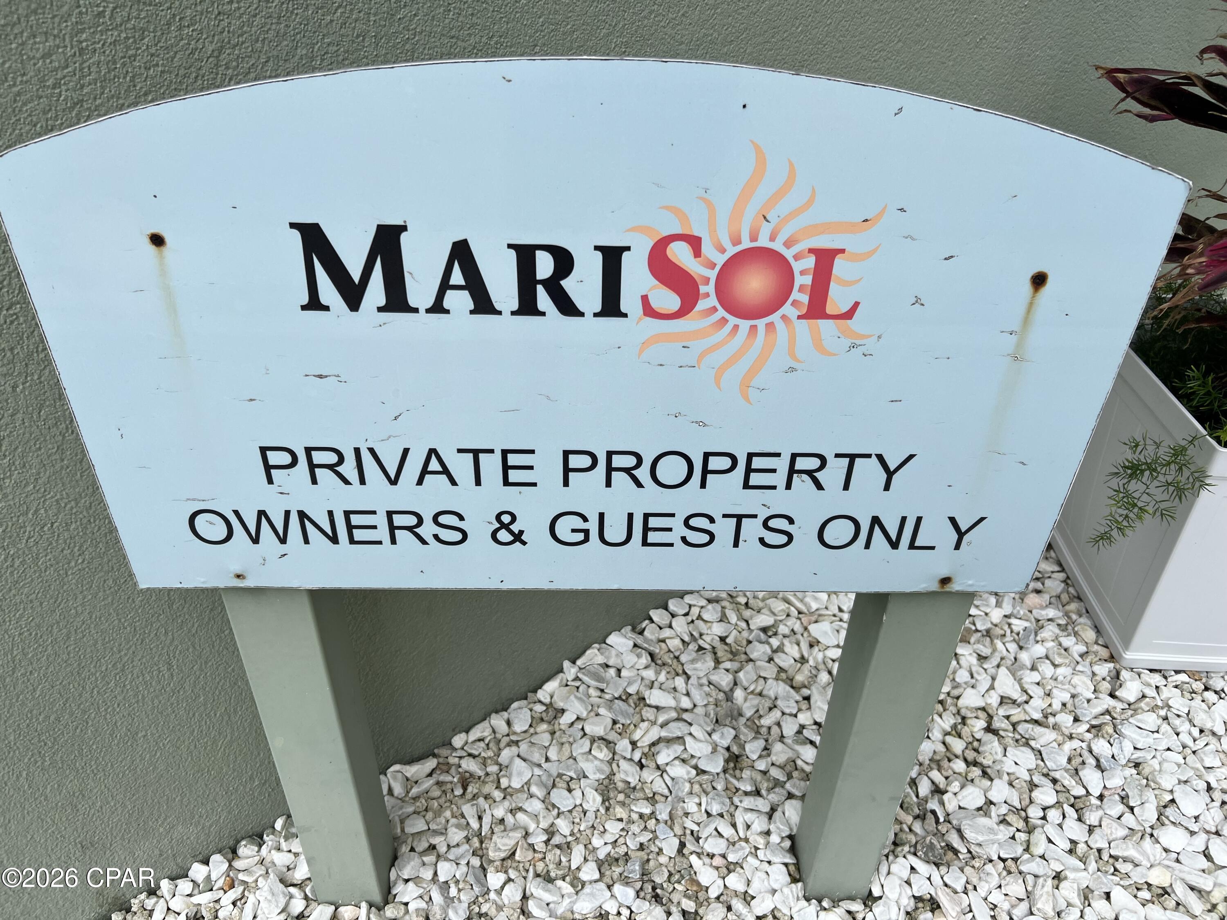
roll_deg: -1.1
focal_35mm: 26
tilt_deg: -35.9
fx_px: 922
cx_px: 614
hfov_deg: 67.3
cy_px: 460
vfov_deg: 53.1
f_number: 1.5
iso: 50
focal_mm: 5.7
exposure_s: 1/2165
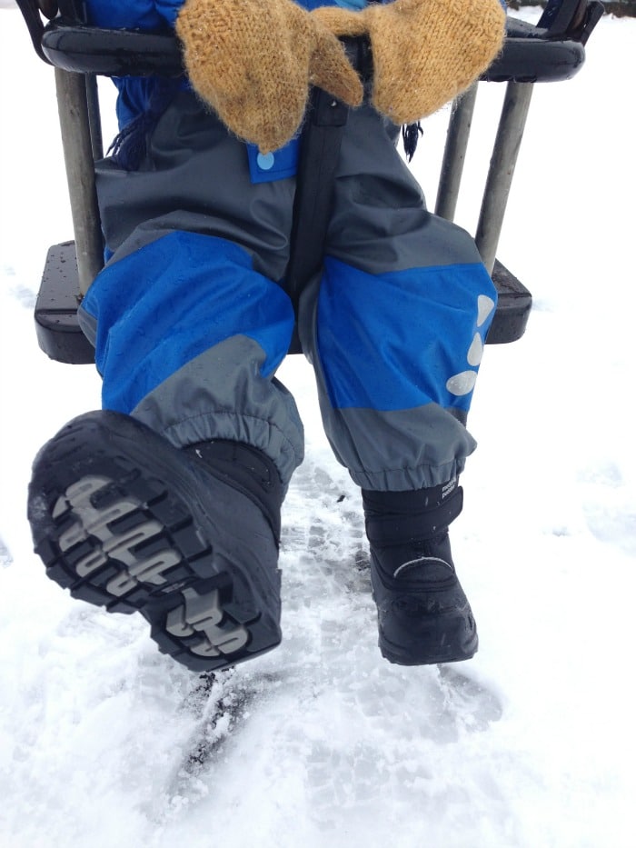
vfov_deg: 55.3
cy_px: 424
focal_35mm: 33
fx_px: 808
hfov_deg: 43.0
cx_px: 318
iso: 50
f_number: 2.4
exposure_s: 1/262
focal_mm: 4.12
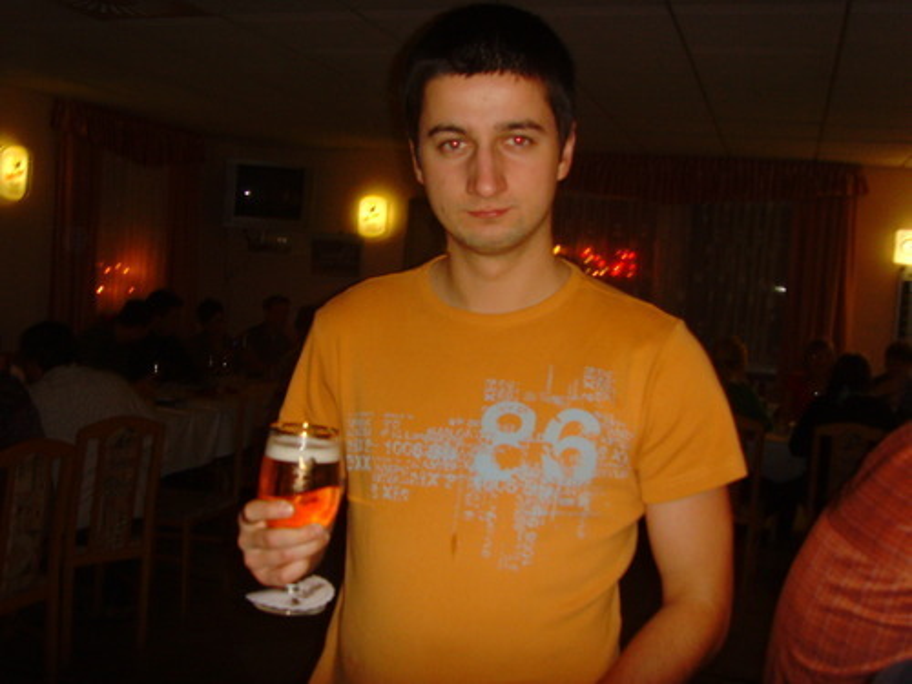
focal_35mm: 39
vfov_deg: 36.8
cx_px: 456
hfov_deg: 47.9
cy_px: 342
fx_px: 1028
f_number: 3.5
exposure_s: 1/45
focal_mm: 6.6
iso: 200
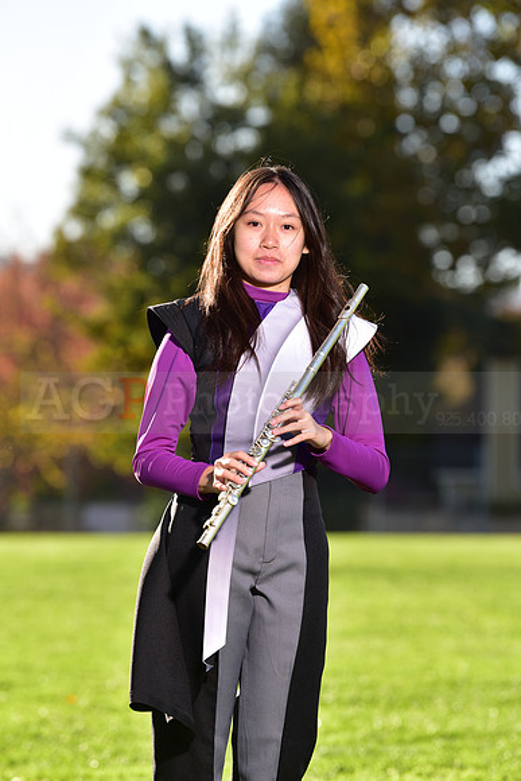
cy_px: 390
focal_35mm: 200
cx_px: 260
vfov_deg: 10.3
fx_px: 4339
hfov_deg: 6.9
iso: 80
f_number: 5
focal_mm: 200
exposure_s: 1/250
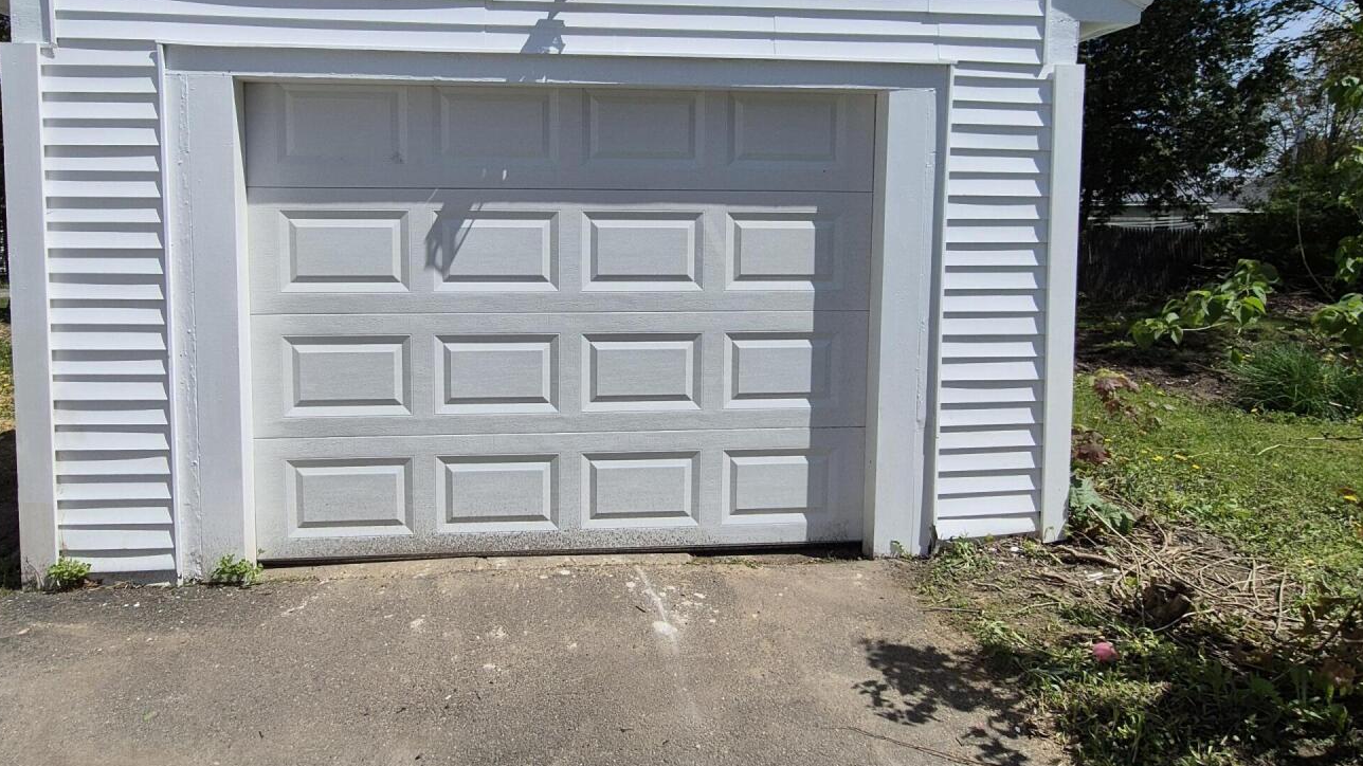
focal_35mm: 22
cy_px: 274
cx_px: 610
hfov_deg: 80.9
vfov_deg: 50.8
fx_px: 795
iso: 50
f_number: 2.2
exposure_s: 1/3336
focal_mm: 1.74
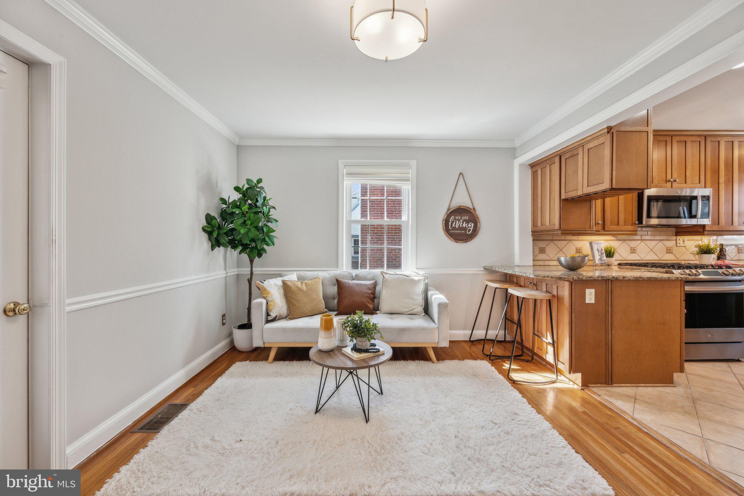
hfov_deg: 104.3
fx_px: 289
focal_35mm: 14
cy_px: 248
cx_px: 372
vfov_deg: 81.2
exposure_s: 1/80
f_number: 7.1
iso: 400
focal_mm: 14
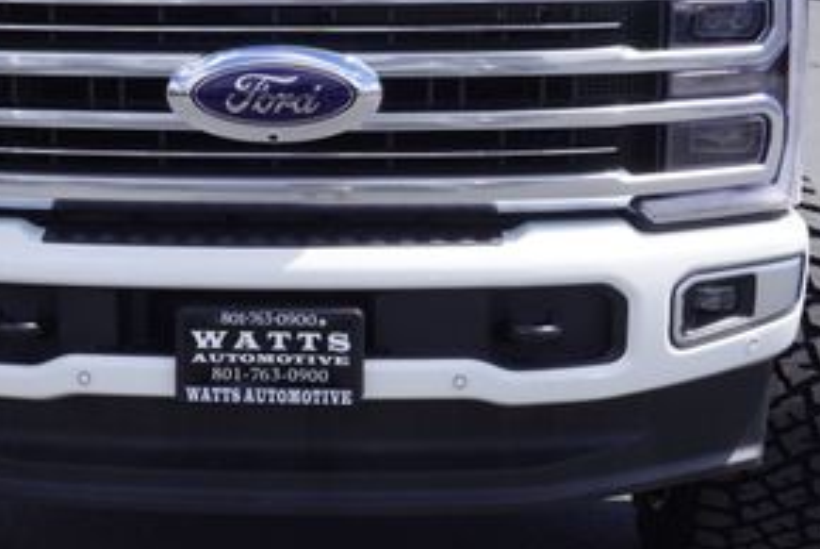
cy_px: 181
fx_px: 1735
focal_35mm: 76
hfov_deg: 26.4
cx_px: 249
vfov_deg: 17.9
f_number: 10
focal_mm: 23
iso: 100
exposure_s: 1/125
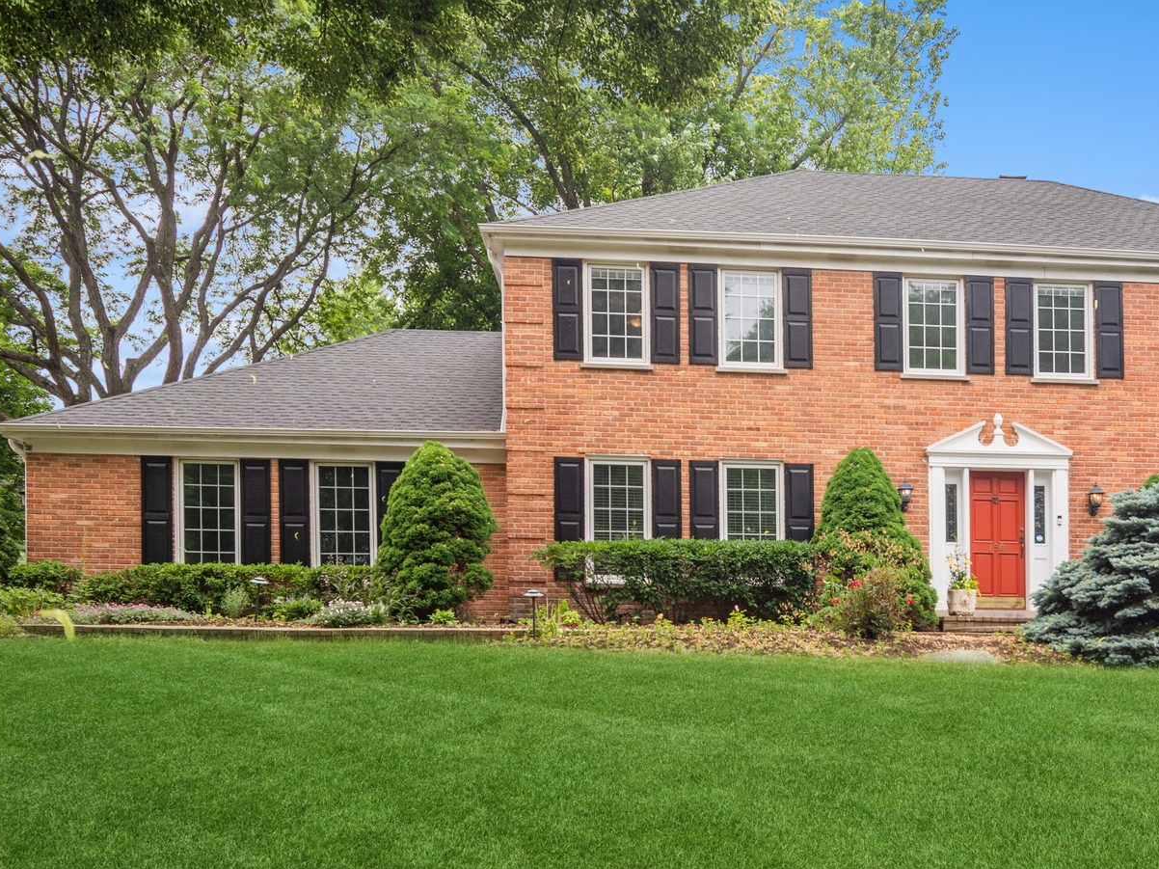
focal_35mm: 35
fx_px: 1172
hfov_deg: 51.6
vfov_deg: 40.5
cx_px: 773
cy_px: 520
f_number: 9
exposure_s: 1/500
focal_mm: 18
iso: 200
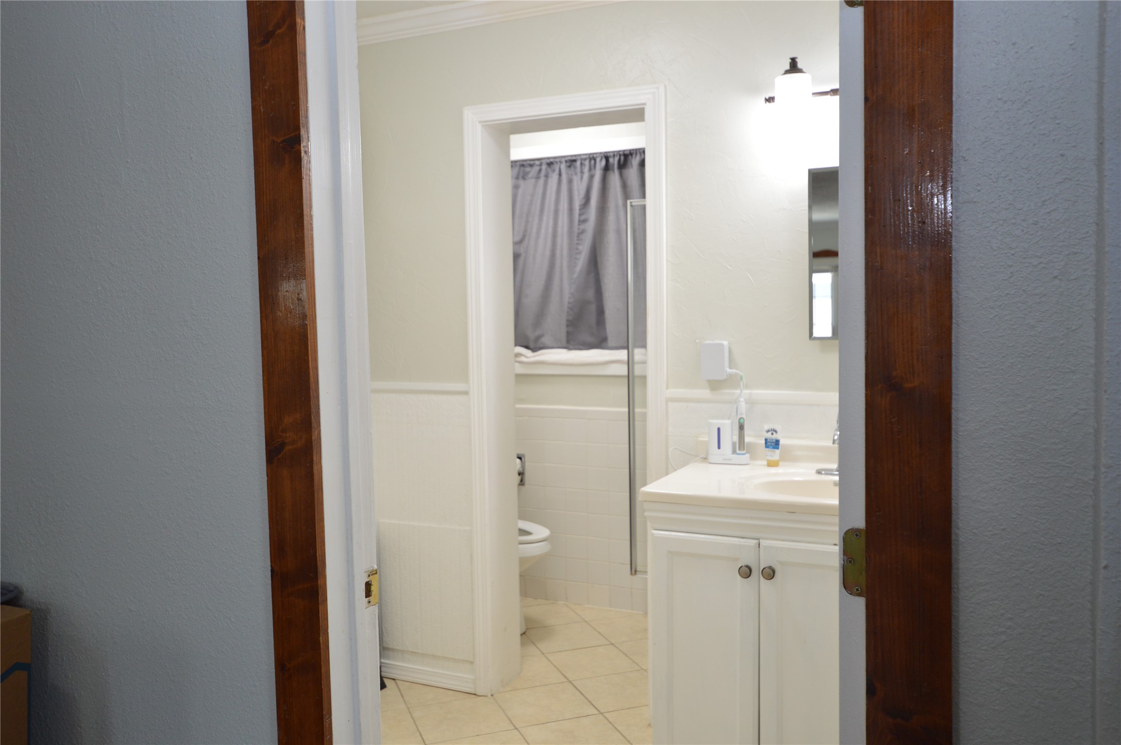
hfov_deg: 62.0
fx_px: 933
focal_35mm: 30
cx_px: 560
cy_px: 372
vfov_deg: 43.5
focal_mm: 20
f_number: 4
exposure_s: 1/60
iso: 400
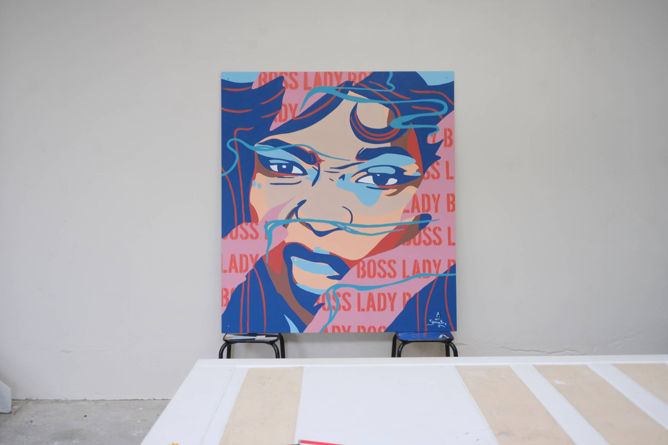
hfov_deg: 47.4
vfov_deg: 32.6
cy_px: 222
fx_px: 761
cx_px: 334
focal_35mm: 41
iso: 800
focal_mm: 27
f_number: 2.8
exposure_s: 1/100
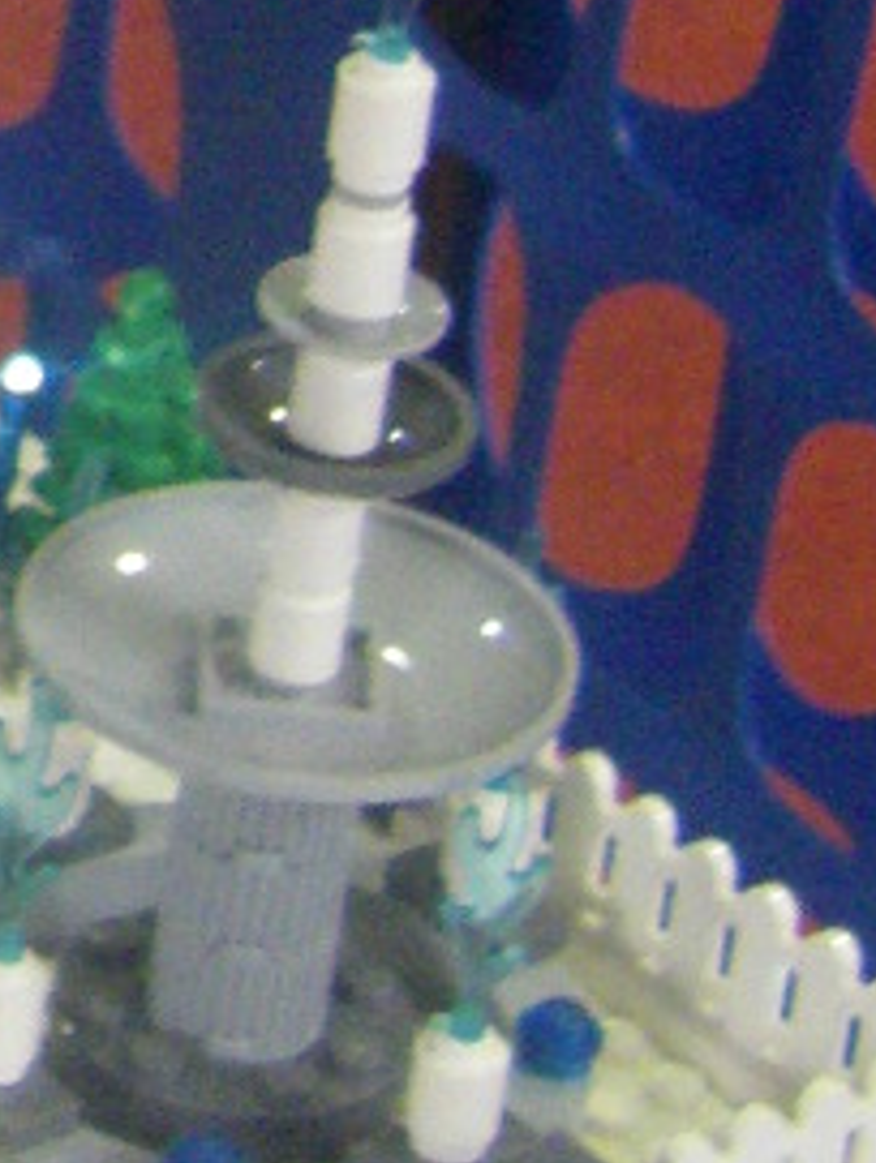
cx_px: -1142
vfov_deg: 8.7
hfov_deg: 6.4
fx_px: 7540
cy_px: -275
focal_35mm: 224
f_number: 3.5
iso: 400
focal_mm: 6.3
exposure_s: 1/50
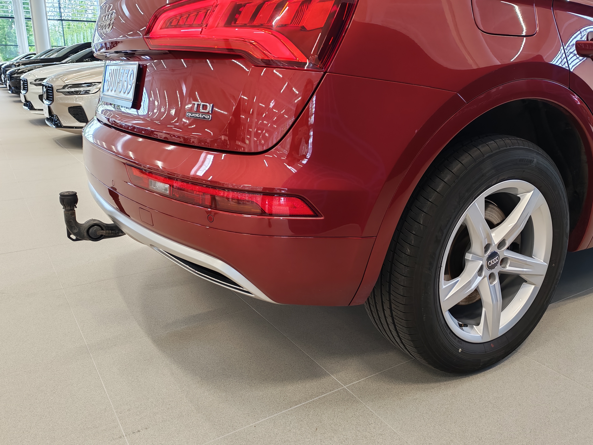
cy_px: 222
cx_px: 296
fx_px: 514
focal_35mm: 30
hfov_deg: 60.0
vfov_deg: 46.8
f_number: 1.9
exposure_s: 1/100
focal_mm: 6.12
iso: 240
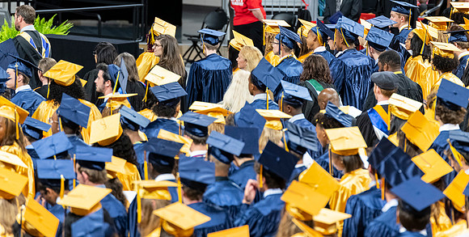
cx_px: 270
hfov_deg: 8.5
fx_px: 3142
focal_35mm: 259
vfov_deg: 4.3
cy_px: 49
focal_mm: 200
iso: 2000
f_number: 4
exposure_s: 1/200
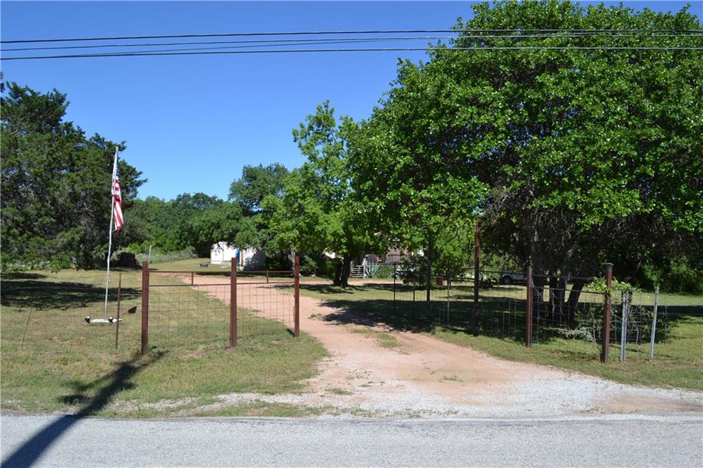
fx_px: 527
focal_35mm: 27
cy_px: 234
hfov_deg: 67.4
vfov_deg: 47.9
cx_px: 352
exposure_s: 1/200
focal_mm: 18
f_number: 7.1
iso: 100
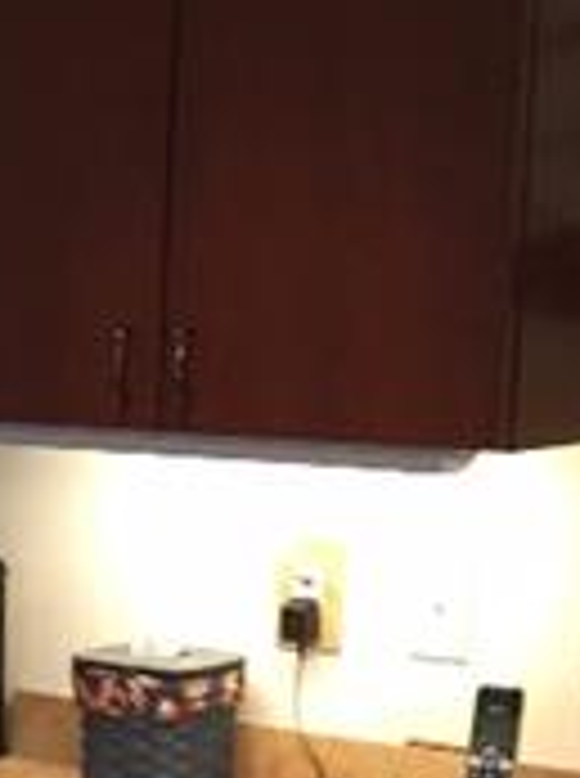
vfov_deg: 15.2
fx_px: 2893
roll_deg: +0.9
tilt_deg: -8.6
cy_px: 598
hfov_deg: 10.3
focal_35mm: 129
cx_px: -697
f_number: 2.2
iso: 125
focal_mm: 4.15
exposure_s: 1/30
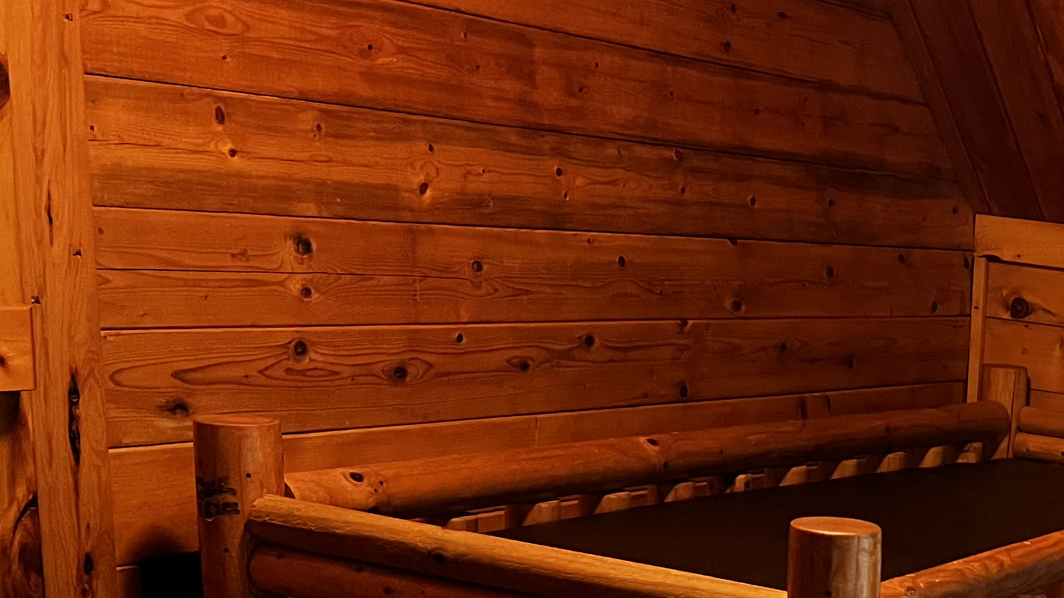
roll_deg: -7.6
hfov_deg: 29.8
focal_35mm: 63
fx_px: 1777
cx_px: 1180
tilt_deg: -15.4
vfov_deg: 18.1
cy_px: 718
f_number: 1.5
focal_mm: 5.7
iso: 640
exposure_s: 1/30
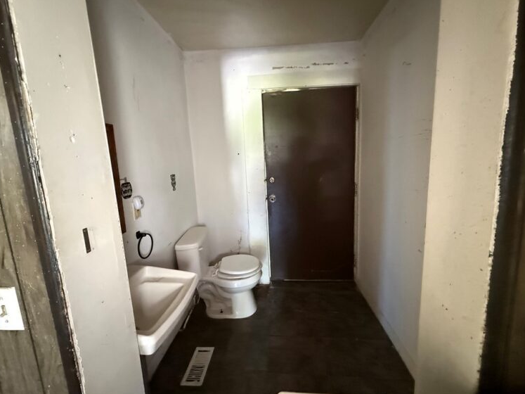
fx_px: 227
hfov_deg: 98.2
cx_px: 264
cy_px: 186
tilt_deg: -8.9
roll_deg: +2.9
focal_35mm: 15
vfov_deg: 81.7
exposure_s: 1/42
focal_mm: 2.22
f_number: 2.2
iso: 1250
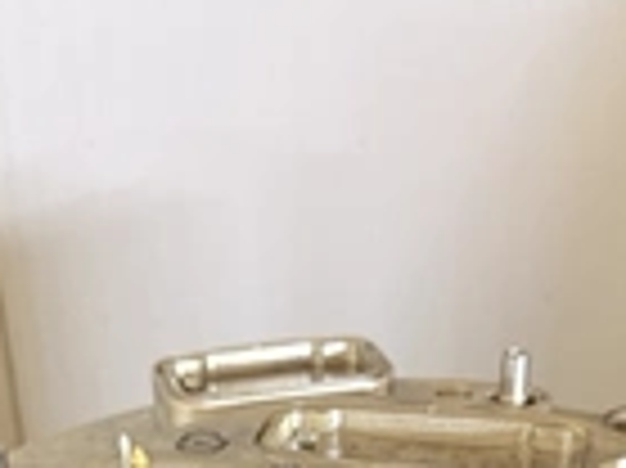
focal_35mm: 69
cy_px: 648
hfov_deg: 28.2
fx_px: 1247
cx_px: 275
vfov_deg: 19.3
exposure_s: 1/33
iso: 800
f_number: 1.78
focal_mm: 6.76
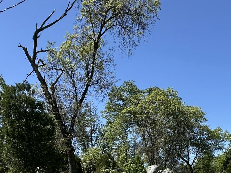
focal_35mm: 40
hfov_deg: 46.8
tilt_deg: -10.1
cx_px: 123
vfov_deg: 27.3
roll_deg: +1.6
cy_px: 247
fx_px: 267
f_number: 2.2
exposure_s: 1/1770
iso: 50
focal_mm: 2.22
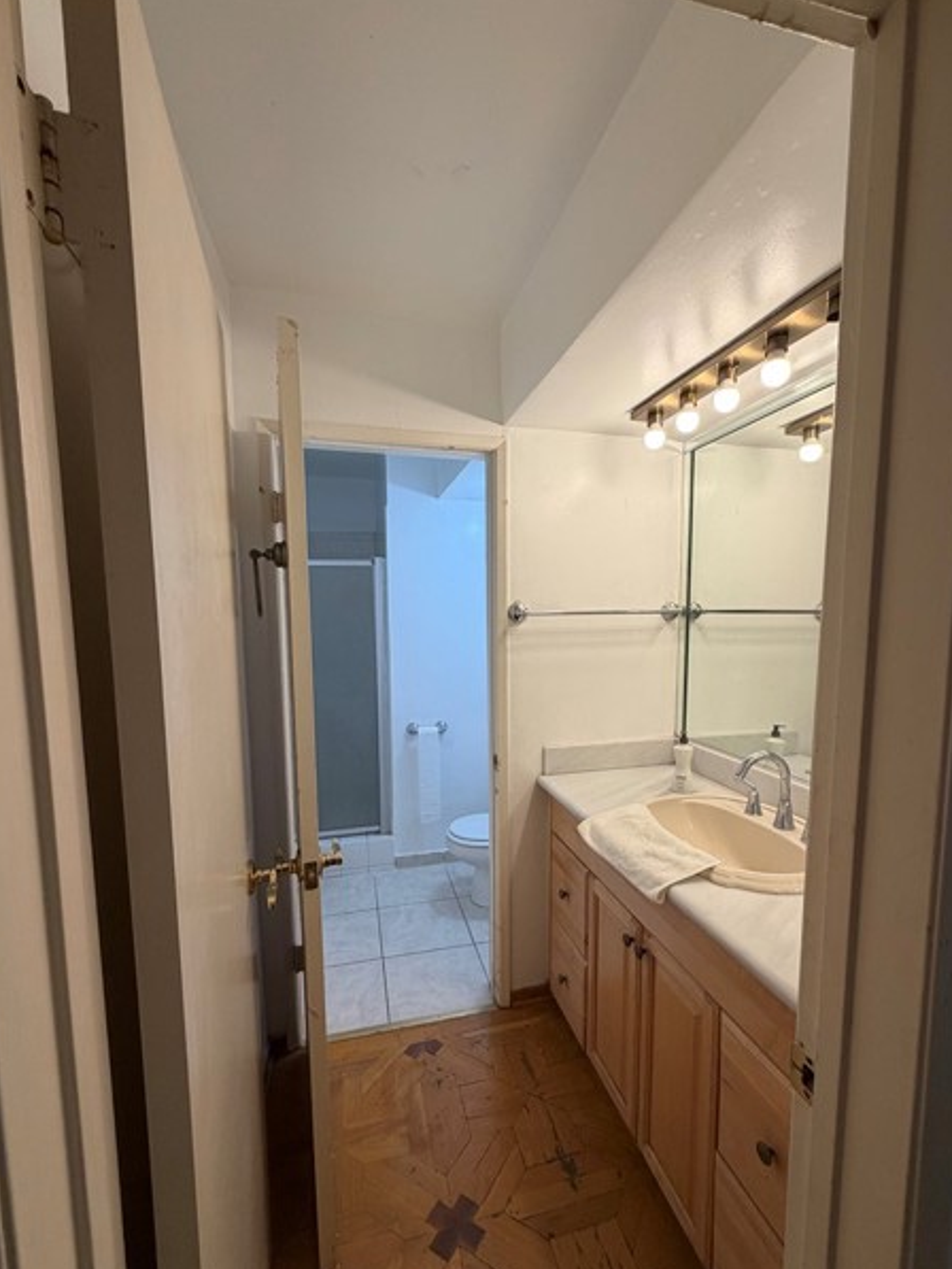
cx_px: 489
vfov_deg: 98.1
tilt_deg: -5.8
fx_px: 550
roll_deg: -0.1
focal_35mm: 15
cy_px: 667
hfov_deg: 81.7
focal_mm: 2.22
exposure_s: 1/120
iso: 125
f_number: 2.2
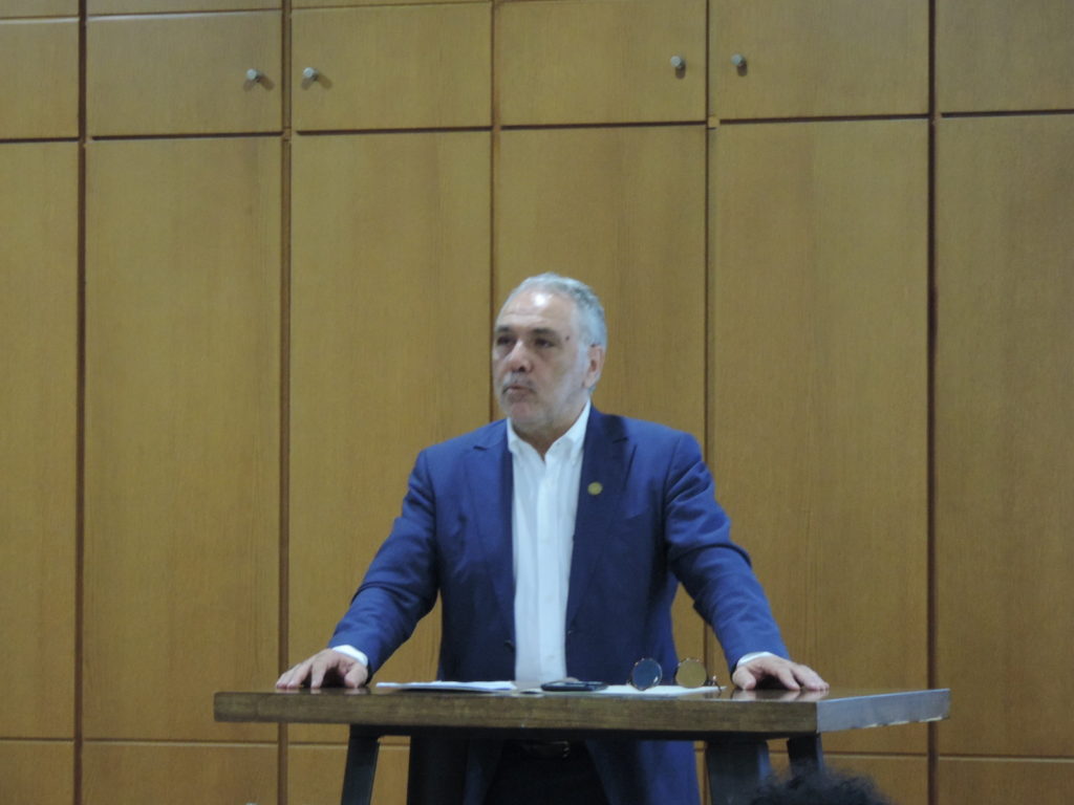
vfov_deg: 8.7
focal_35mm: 170
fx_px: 5274
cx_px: 537
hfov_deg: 11.6
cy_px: 402
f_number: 4.5
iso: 800
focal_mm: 30.3
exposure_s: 1/8
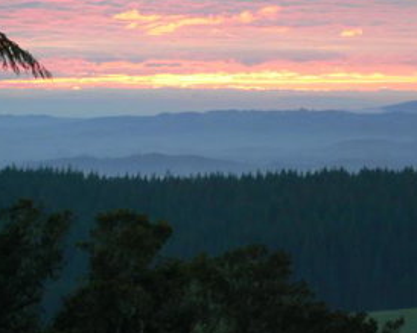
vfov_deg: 4.3
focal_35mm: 363
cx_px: 204
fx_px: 4478
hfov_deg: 5.3
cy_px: 68
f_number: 3.3
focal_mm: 35.4
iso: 100
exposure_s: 1/30
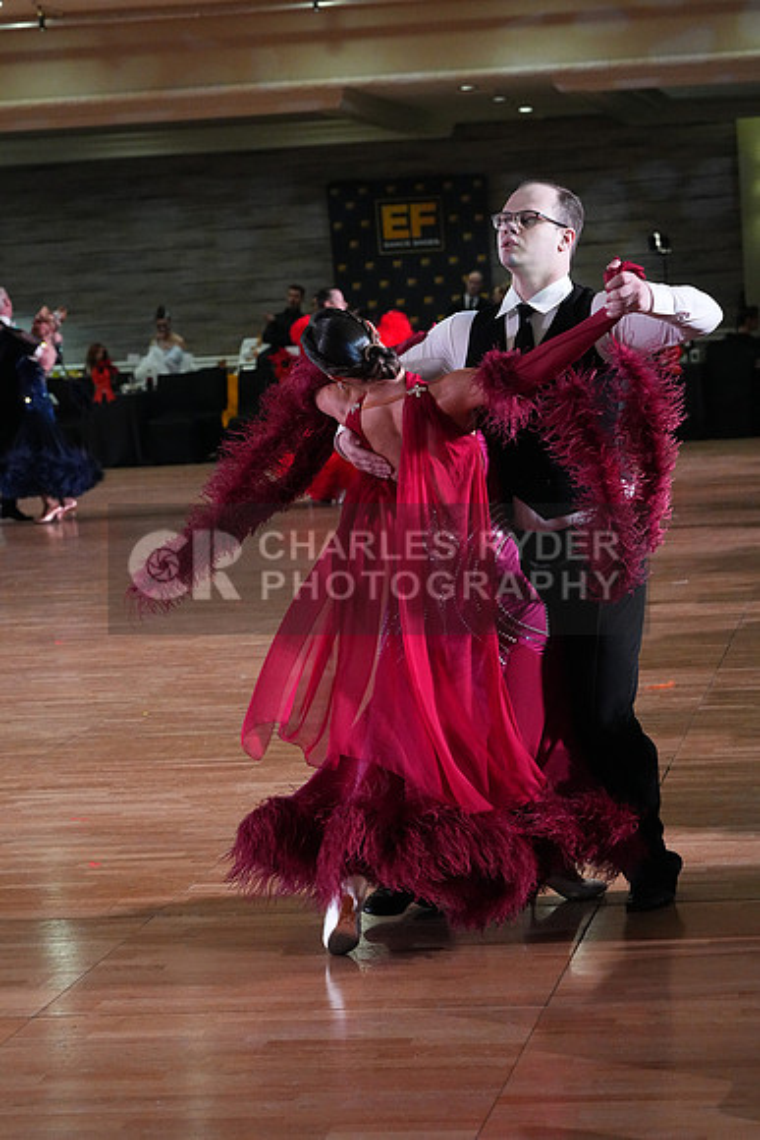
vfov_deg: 21.2
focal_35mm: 96
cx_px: 380
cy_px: 570
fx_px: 3038
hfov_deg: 14.3
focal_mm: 96
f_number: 7.1
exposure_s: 1/400
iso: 10000
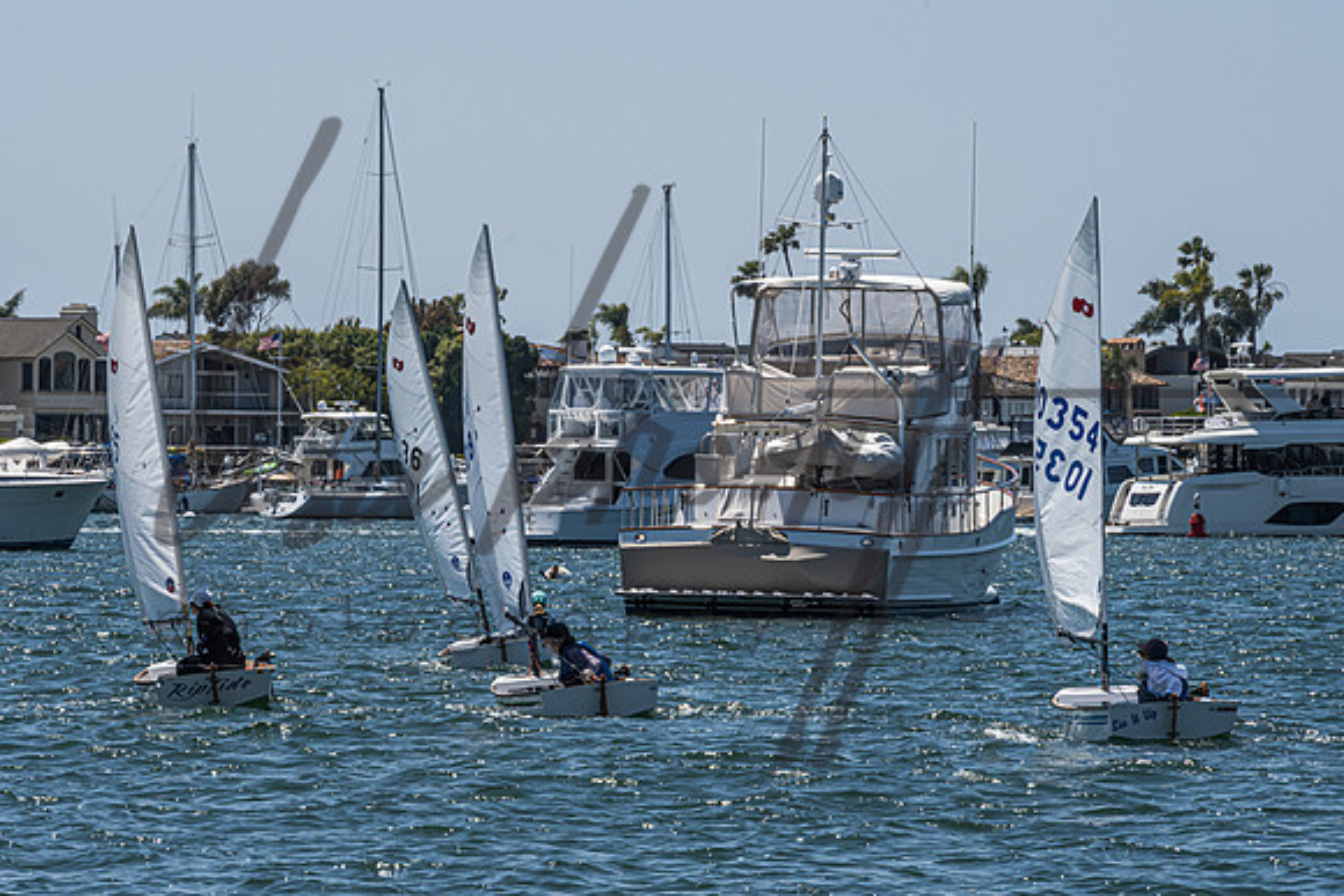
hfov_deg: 7.5
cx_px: 551
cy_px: 523
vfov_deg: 5.0
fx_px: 10244
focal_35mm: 274
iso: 250
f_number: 18
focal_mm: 200
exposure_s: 1/400
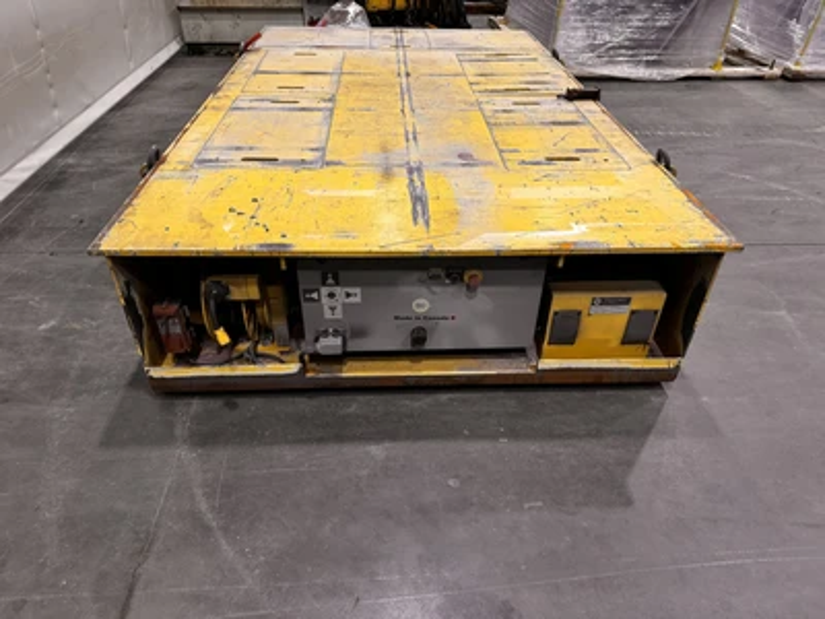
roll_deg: -1.3
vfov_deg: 56.8
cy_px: 310
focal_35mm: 24
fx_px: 572
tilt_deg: -36.8
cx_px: 412
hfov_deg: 71.6
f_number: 1.78
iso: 250
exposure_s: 1/60
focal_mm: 6.76
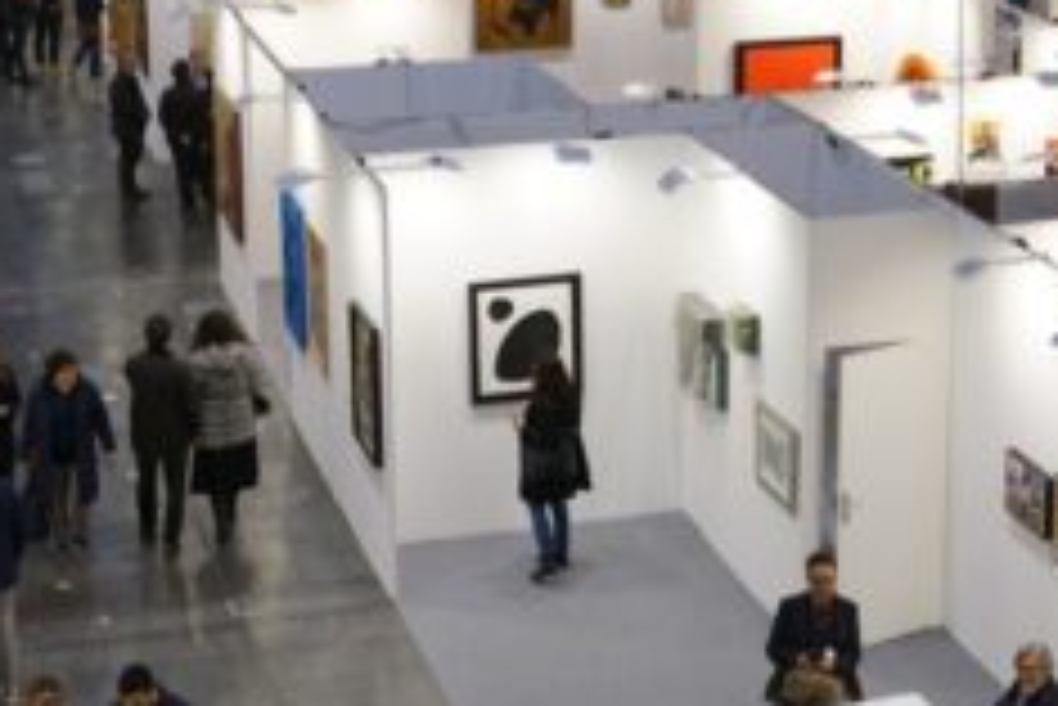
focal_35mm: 83
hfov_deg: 24.4
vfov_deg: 16.2
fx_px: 2441
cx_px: 675
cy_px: 40
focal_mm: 28
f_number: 4.5
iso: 500
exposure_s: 1/100
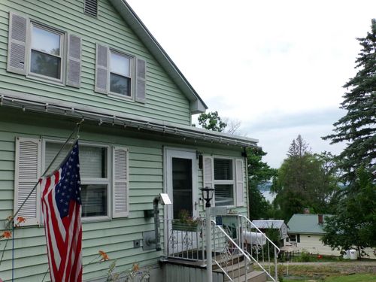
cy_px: 141
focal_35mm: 33
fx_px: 358
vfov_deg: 42.9
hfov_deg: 55.4
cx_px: 188
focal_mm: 5.9
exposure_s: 1/400
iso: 200
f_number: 7.99
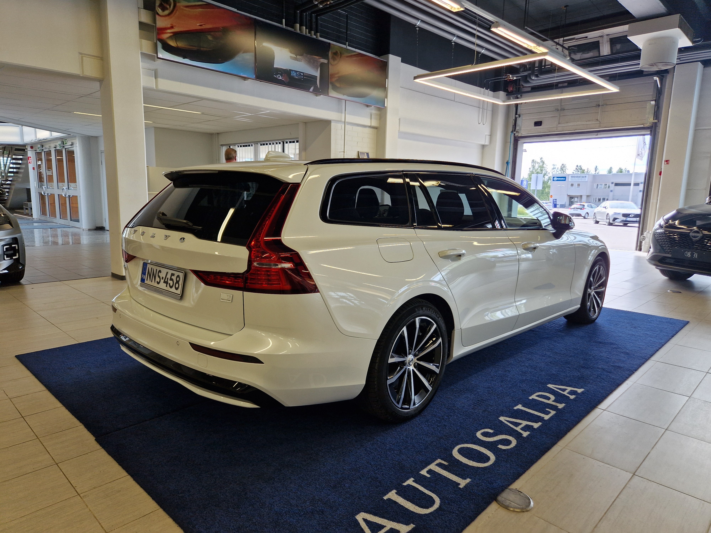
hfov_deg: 73.9
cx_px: 356
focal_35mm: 23
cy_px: 266
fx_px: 472
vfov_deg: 58.9
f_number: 1.8
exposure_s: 1/180
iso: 50
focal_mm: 5.4
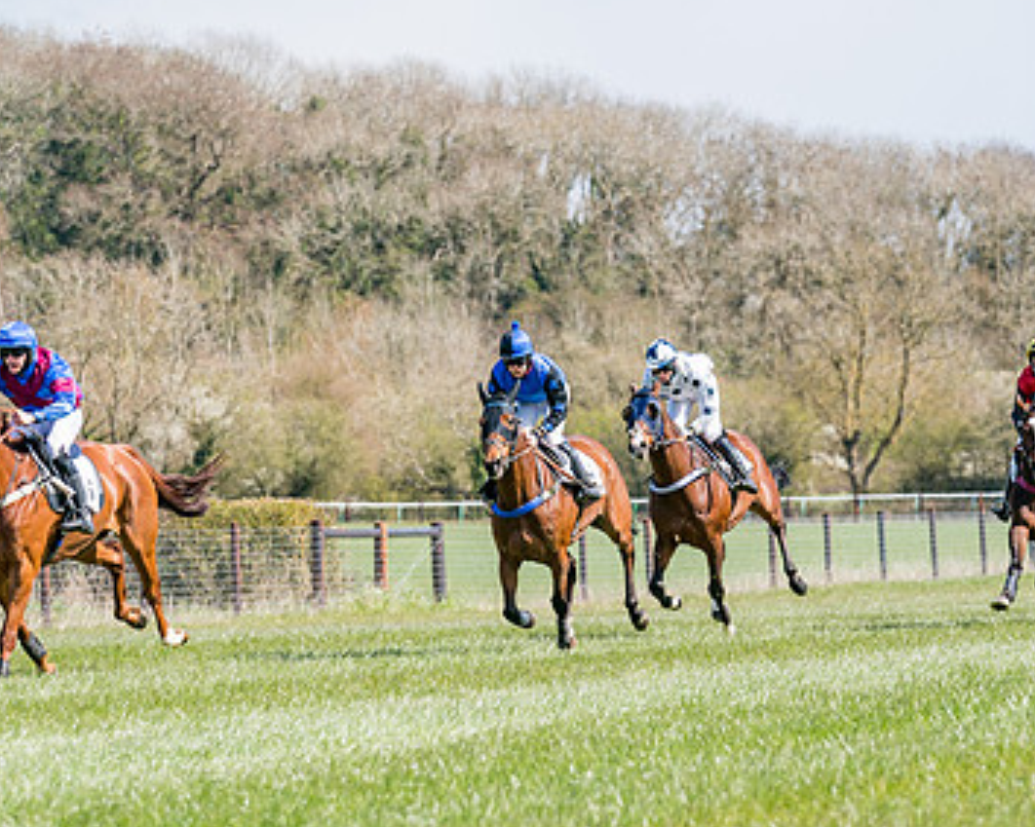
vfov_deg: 5.4
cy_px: 482
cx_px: 509
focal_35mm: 286
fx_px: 8758
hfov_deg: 6.8
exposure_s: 1/1600
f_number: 4
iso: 200
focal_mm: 148
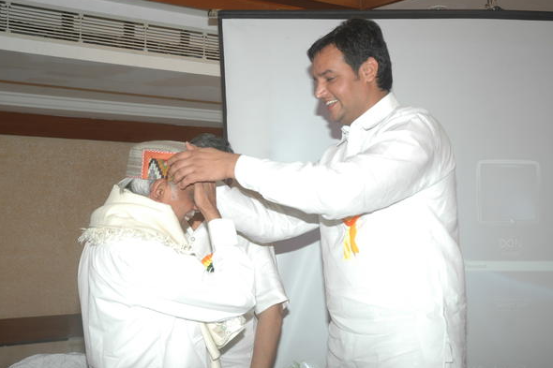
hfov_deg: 32.9
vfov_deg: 22.2
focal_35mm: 61
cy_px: 183
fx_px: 937
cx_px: 273
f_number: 4.5
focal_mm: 40
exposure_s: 1/60
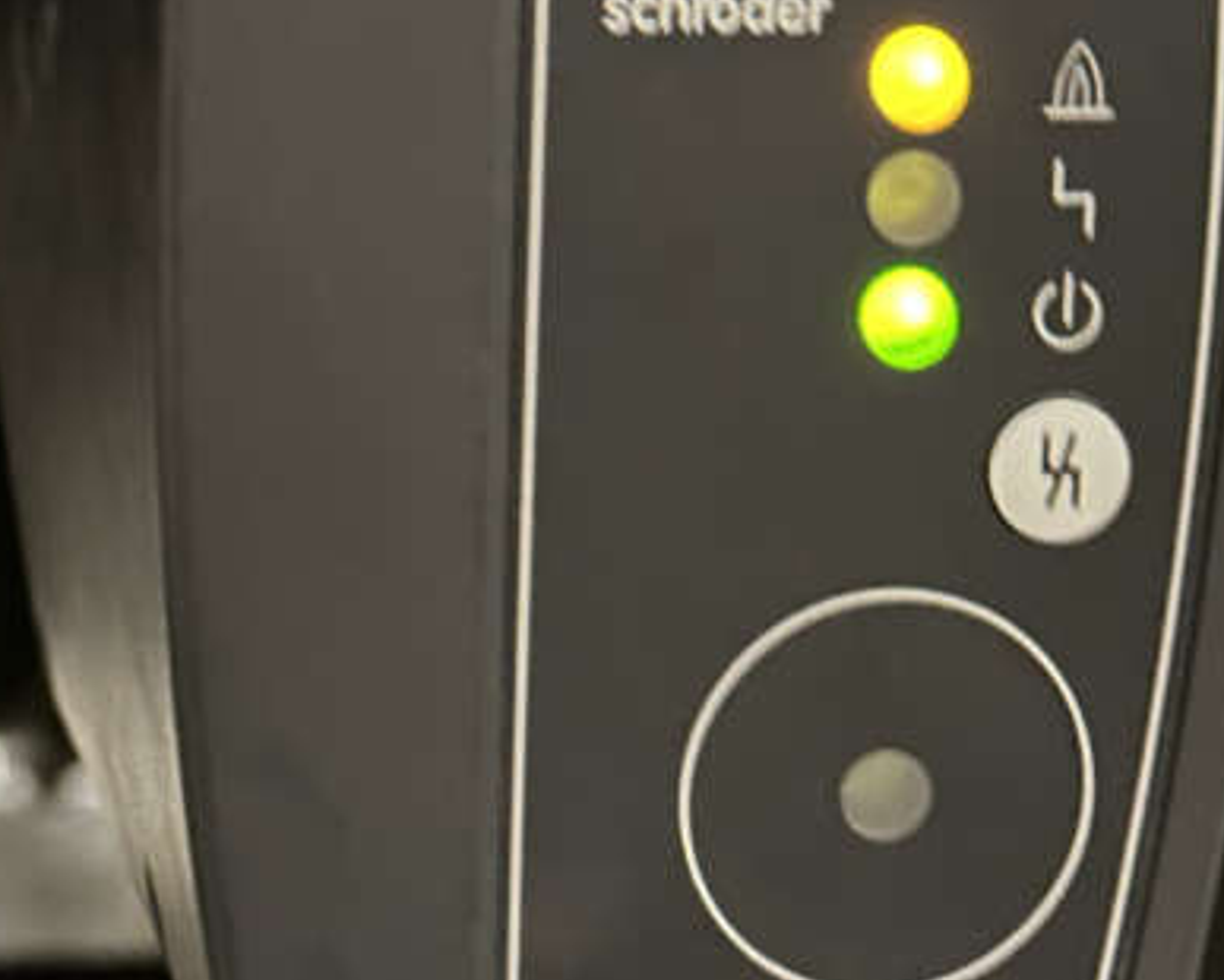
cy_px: 411
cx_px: 231
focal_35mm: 121
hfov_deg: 15.8
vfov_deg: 12.8
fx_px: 4386
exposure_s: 1/9
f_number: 1.8
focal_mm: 6.9
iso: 800
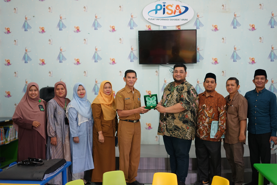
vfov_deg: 27.0
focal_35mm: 50
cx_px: 138
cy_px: 92
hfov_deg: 39.6
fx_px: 385
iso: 640
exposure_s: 1/100
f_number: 1.8
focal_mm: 50
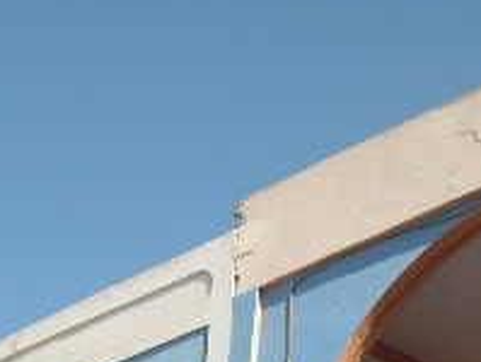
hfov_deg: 16.1
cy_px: 509
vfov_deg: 11.8
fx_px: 1698
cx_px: 249
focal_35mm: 122
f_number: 7.6
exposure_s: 1/172
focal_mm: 8
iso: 100
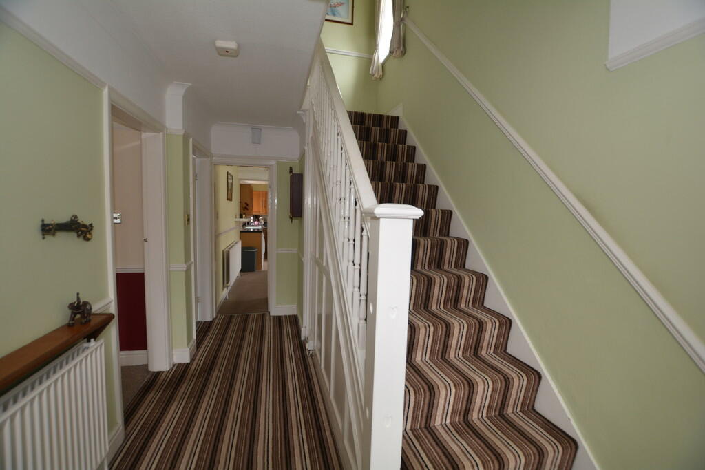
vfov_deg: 77.3
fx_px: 294
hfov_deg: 100.4
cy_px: 235
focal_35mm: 15
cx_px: 352
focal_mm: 10
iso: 320
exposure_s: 1/60
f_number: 4
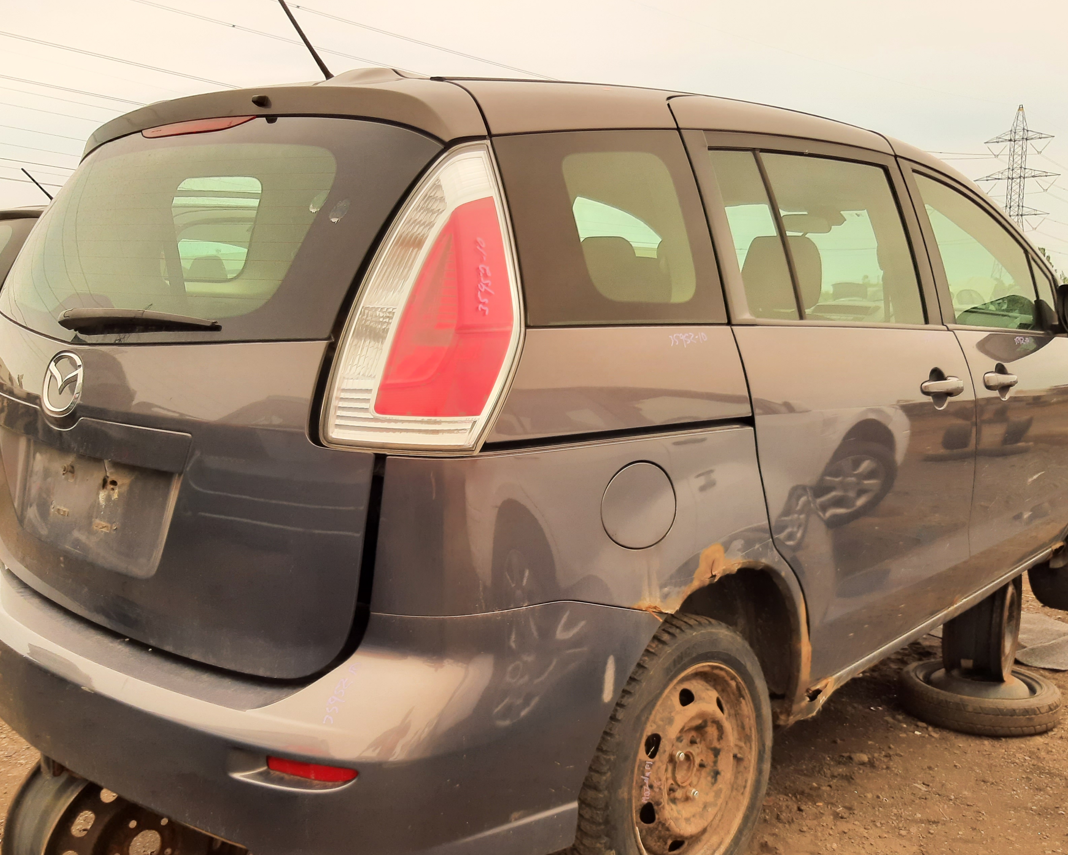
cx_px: 544
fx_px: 1012
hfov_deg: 55.7
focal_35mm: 32
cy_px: 479
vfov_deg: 45.7
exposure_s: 1/174
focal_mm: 3.92
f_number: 1.7
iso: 40
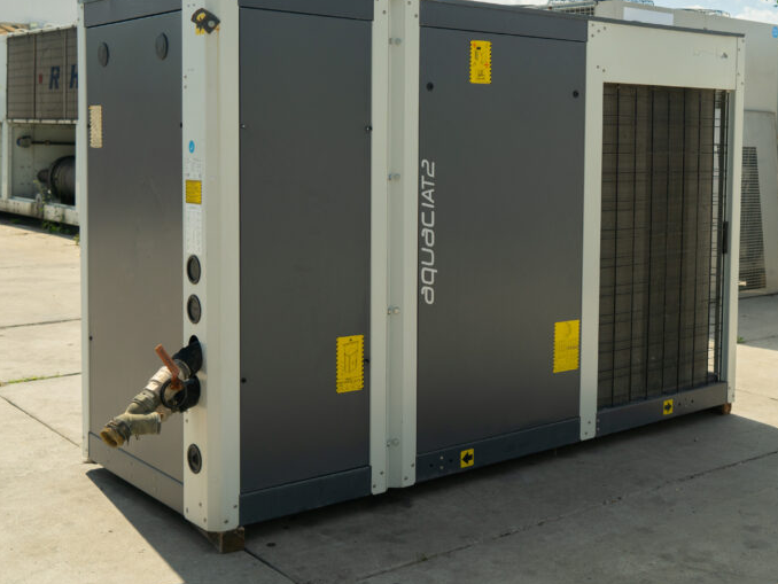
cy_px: 219
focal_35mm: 45
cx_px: 456
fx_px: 1012
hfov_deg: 41.9
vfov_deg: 32.1
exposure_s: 1/320
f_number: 5
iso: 100
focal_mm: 31
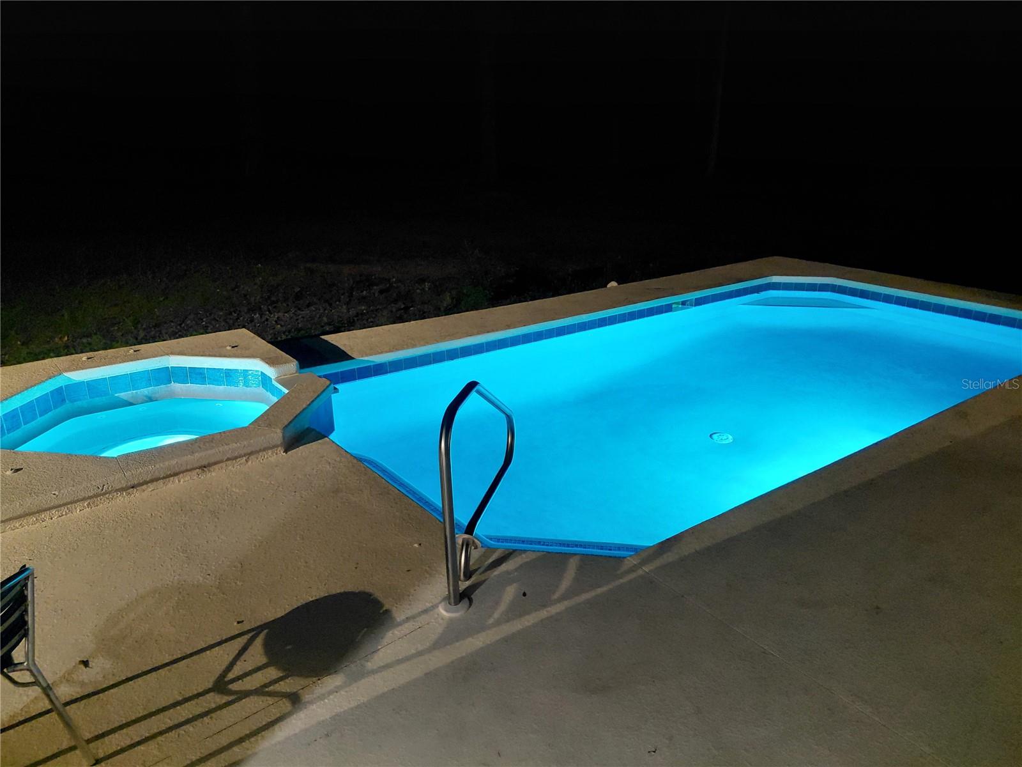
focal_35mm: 25
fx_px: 738
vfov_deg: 54.9
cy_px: 384
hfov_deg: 69.4
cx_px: 511
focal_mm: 4.69
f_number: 1.8
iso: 500
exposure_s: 1/24
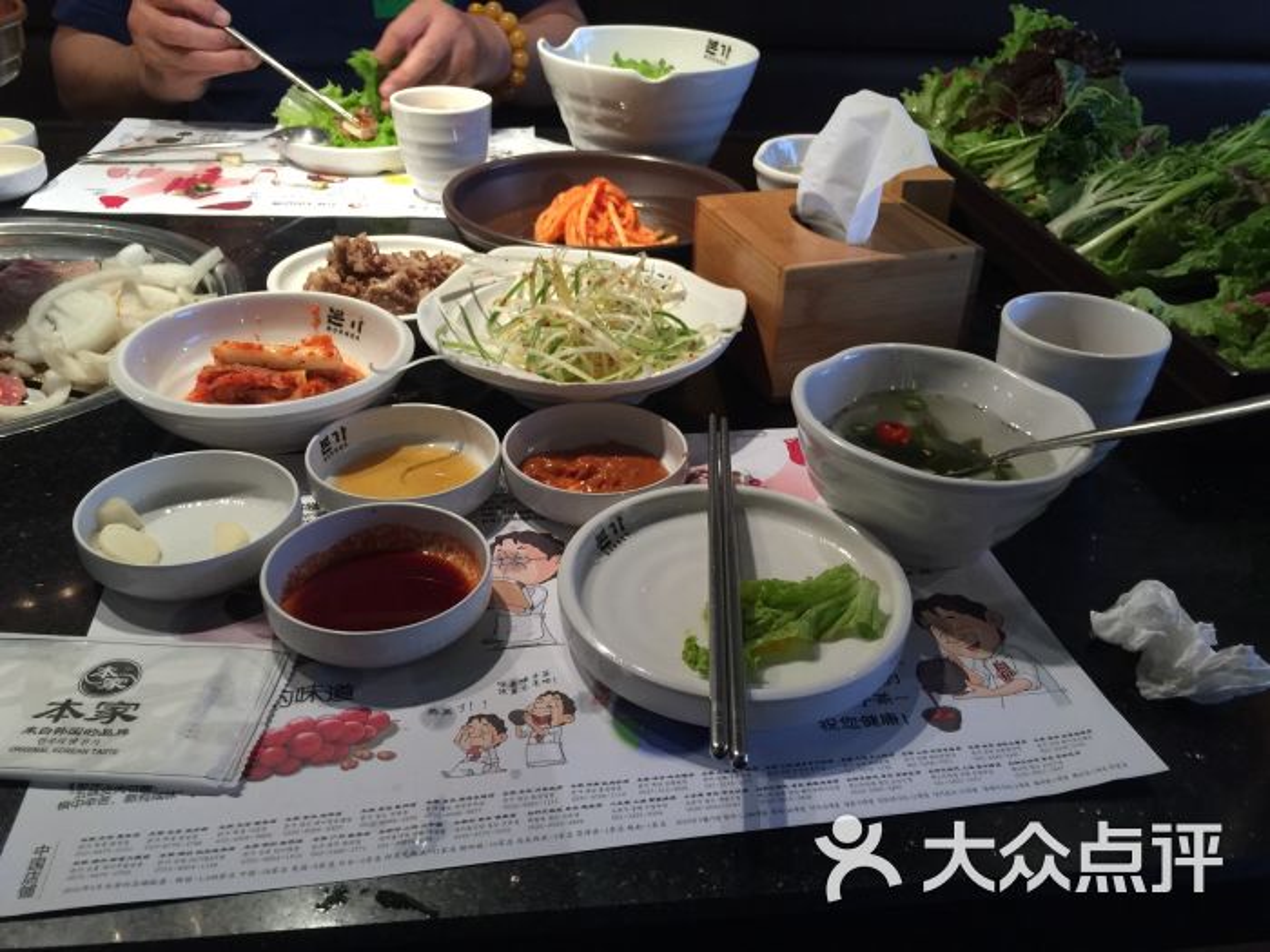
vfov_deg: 48.2
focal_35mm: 29
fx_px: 1064
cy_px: 476
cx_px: 635
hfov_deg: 61.7
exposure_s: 1/17
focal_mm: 4.15
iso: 80
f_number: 2.2
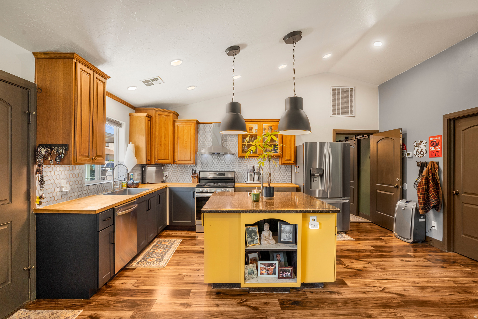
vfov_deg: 70.4
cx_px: 239
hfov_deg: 93.3
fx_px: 226
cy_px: 160
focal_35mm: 17
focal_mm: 17
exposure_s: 1/3
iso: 250
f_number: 9
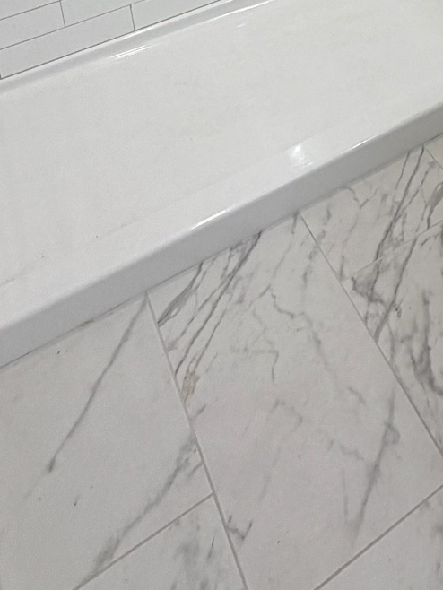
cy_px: -265
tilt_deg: -15.3
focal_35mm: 49
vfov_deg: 28.1
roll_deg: +1.2
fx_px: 836
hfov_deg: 26.9
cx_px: 506
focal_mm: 2.22
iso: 64
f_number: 2.2
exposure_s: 1/120
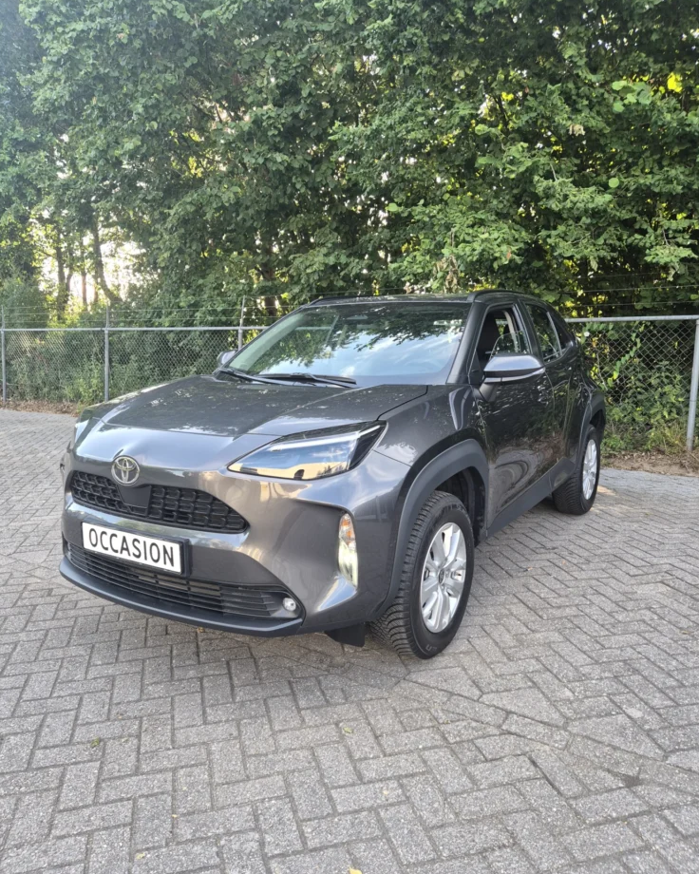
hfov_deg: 56.8
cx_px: 350
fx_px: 646
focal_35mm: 25
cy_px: 443
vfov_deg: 68.1
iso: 64
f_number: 1.8
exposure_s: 1/180
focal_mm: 5.4
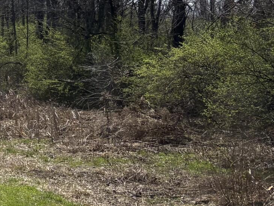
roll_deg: +1.2
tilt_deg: -0.8
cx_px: -276
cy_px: 37
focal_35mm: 107
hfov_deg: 15.0
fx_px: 847
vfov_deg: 13.8
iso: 50
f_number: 1.6
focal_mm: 5.96
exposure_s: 1/5952
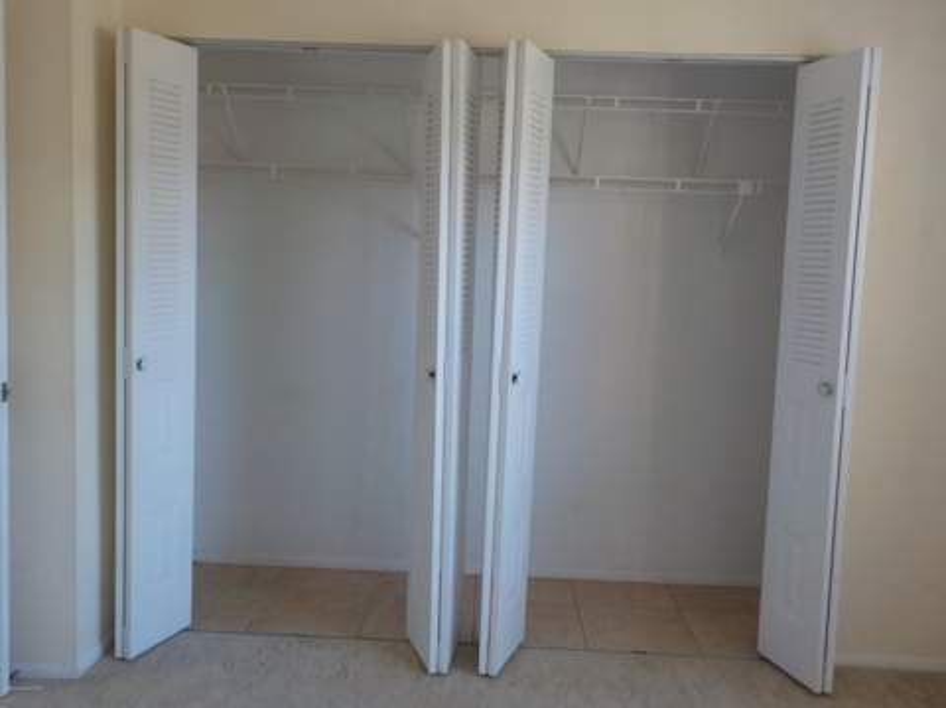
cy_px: 354
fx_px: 819
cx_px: 473
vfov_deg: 46.7
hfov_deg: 60.0
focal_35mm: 30
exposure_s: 1/30
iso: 200
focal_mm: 4.1
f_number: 3.3
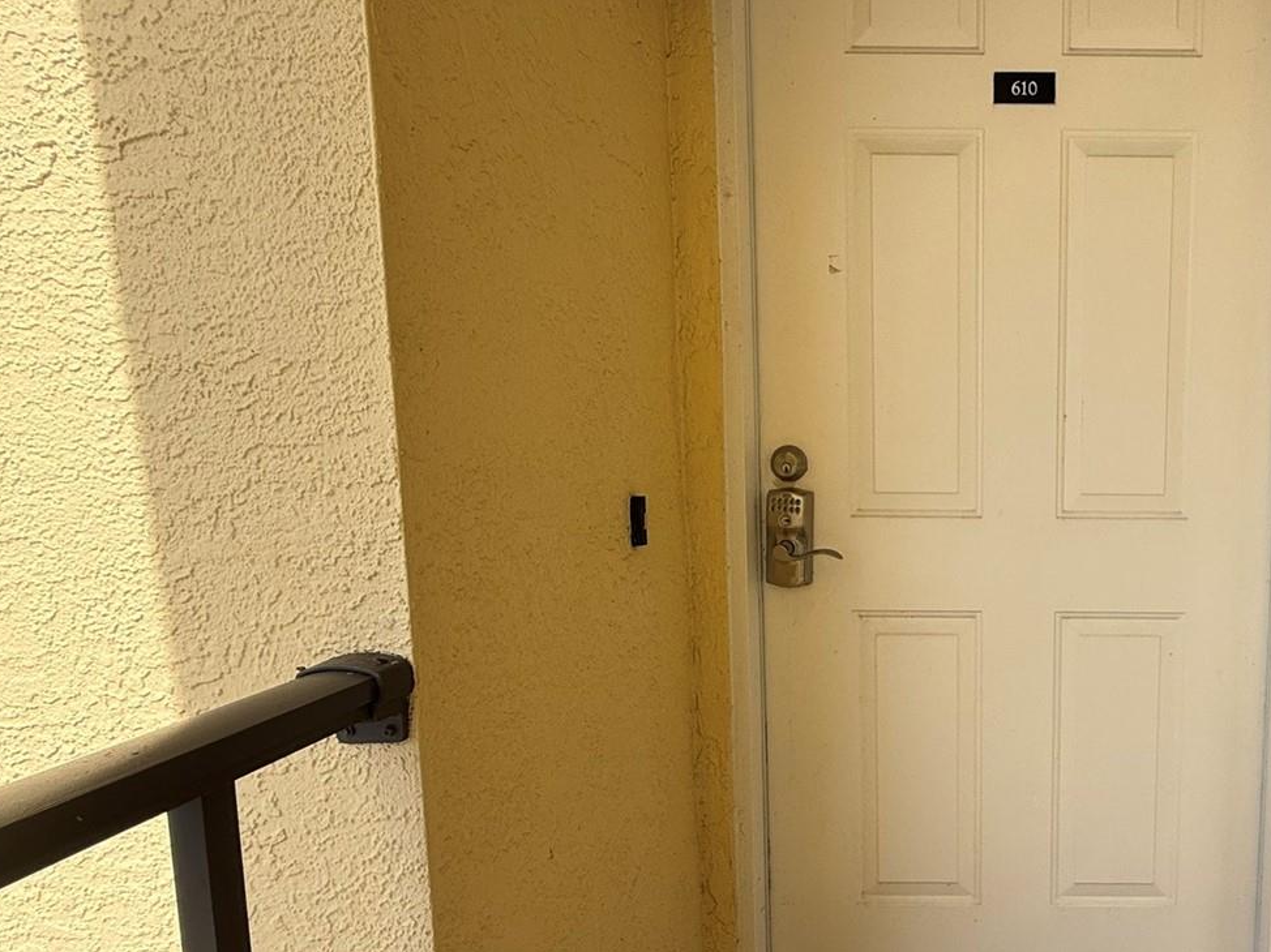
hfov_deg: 66.7
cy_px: 509
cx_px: 1026
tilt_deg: -6.1
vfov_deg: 58.8
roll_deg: -1.0
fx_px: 844
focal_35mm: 23
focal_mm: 2.22
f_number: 2.2
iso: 50
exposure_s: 1/625
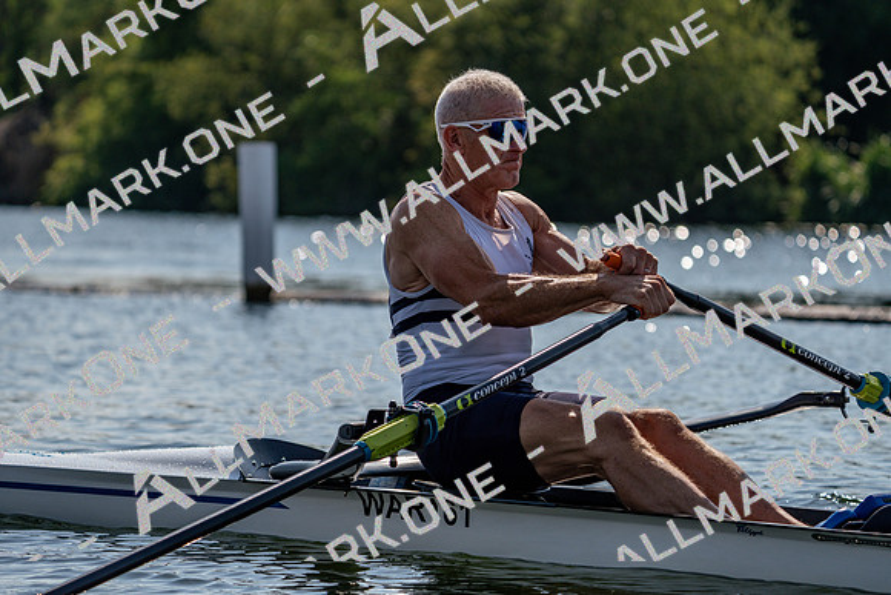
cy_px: 298
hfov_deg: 10.3
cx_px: 446
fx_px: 4951
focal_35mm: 200
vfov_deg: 6.9
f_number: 5.6
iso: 100
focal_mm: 200
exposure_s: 1/1600
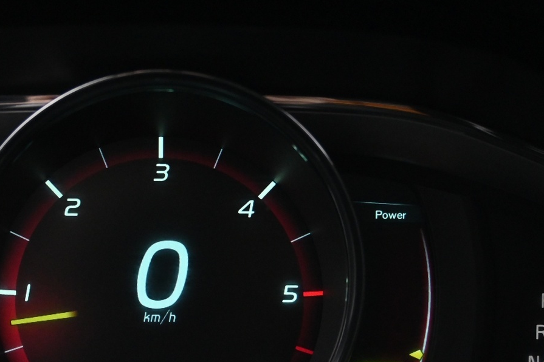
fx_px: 1026
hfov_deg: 29.4
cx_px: 155
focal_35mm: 68
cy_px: 314
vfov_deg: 19.7
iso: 2800
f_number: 4.2
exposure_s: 1/40
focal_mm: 25
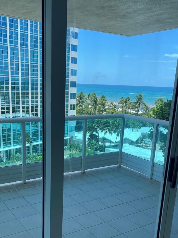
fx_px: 254
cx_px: 81
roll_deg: -2.0
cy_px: 156
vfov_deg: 49.4
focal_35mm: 37
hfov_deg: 38.6
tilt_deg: -16.4
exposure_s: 1/692
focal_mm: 5.1
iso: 32
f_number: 1.6
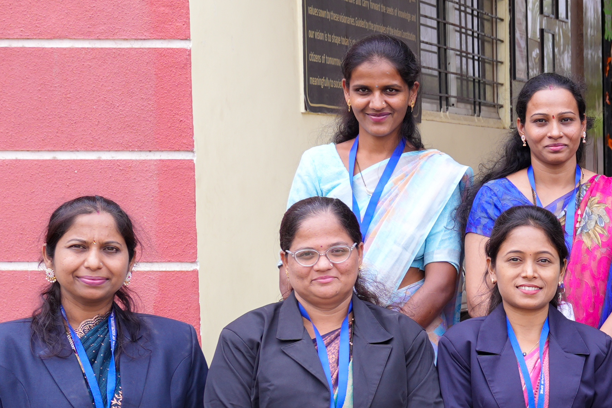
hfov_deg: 16.1
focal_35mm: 113
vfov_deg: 12.1
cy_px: 348
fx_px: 1921
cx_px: 993
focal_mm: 29
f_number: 5
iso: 100
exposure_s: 1/160
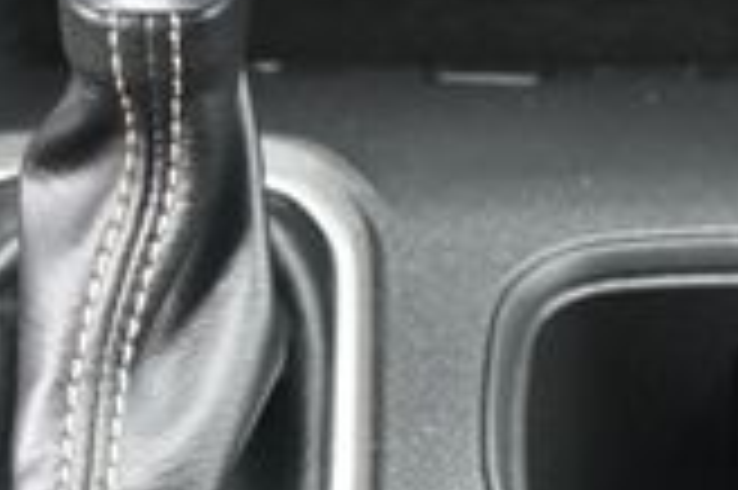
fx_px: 4567
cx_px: 450
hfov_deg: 9.2
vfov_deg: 6.1
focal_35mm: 223
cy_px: 94
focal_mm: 38
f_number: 5.6
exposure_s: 1/125
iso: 3200
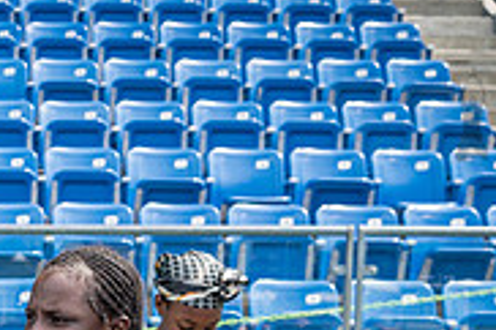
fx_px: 1748
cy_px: 479
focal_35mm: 127
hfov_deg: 15.4
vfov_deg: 10.4
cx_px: -141
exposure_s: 1/250
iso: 100
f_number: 5
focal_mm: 36
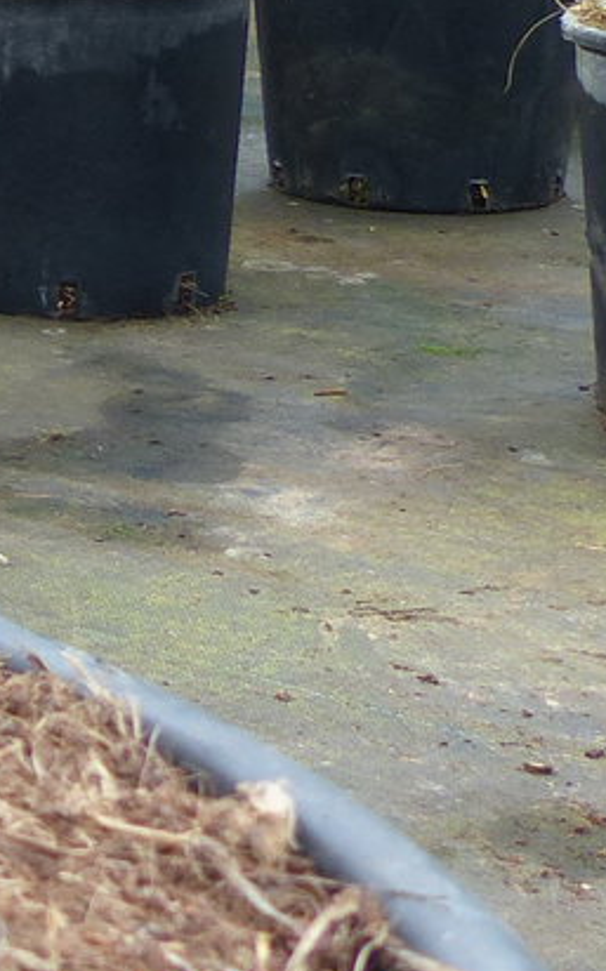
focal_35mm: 103
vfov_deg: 19.6
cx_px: -1158
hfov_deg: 9.9
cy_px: 7
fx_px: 2726
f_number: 2.8
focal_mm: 4.5
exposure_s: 1/80
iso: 100
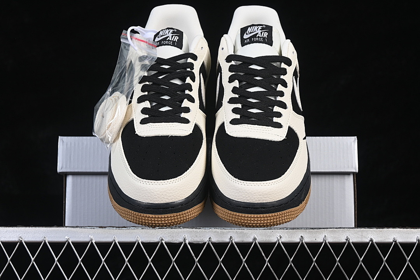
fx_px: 875
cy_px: 140
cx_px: 210
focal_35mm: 75
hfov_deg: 27.0
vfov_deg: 18.2
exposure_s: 1/80
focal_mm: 50
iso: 160
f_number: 7.1
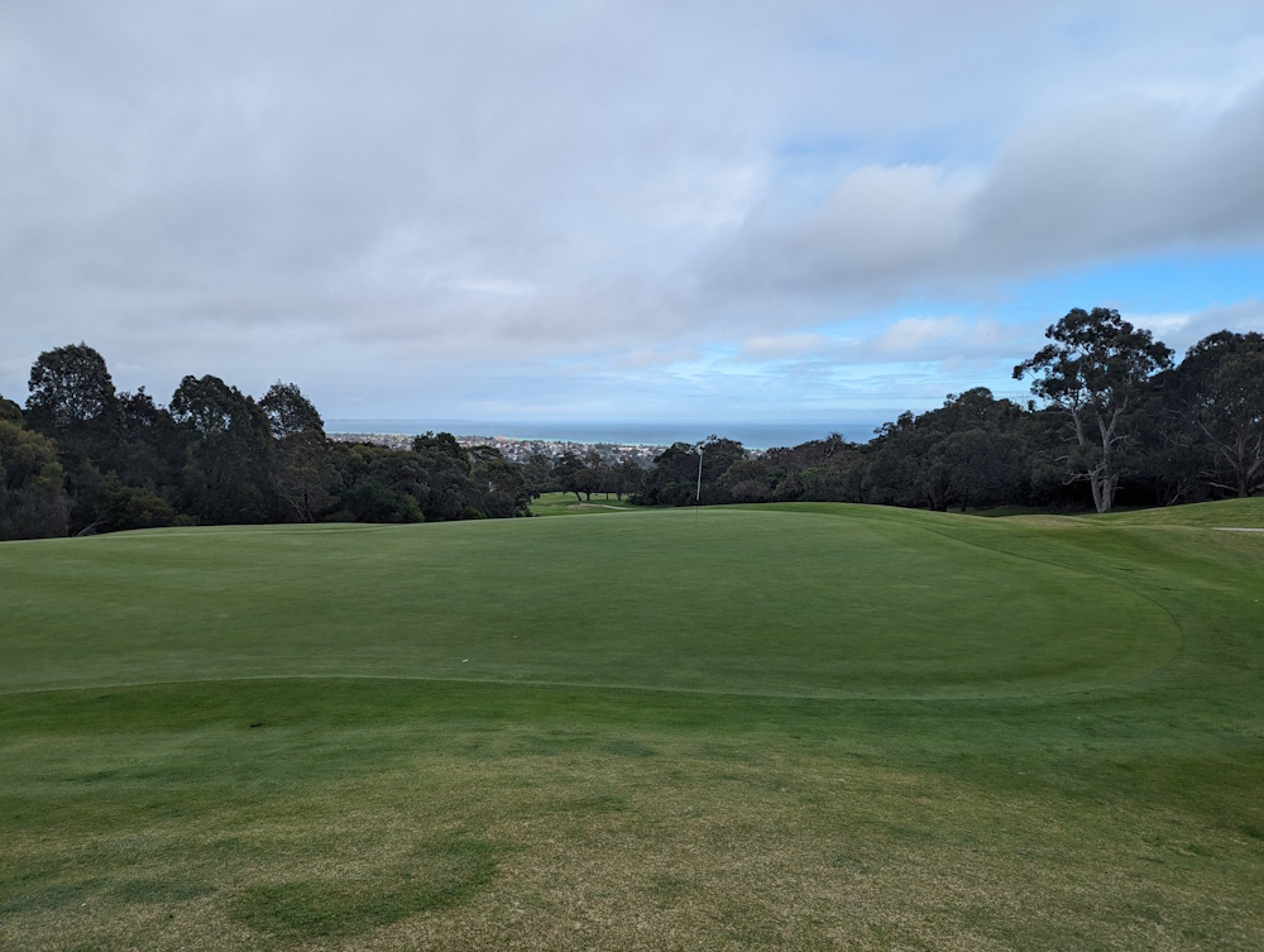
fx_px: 878
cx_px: 632
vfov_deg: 56.9
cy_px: 476
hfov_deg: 71.5
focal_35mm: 24
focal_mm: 6.81
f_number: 1.85
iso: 48
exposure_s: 1/1078
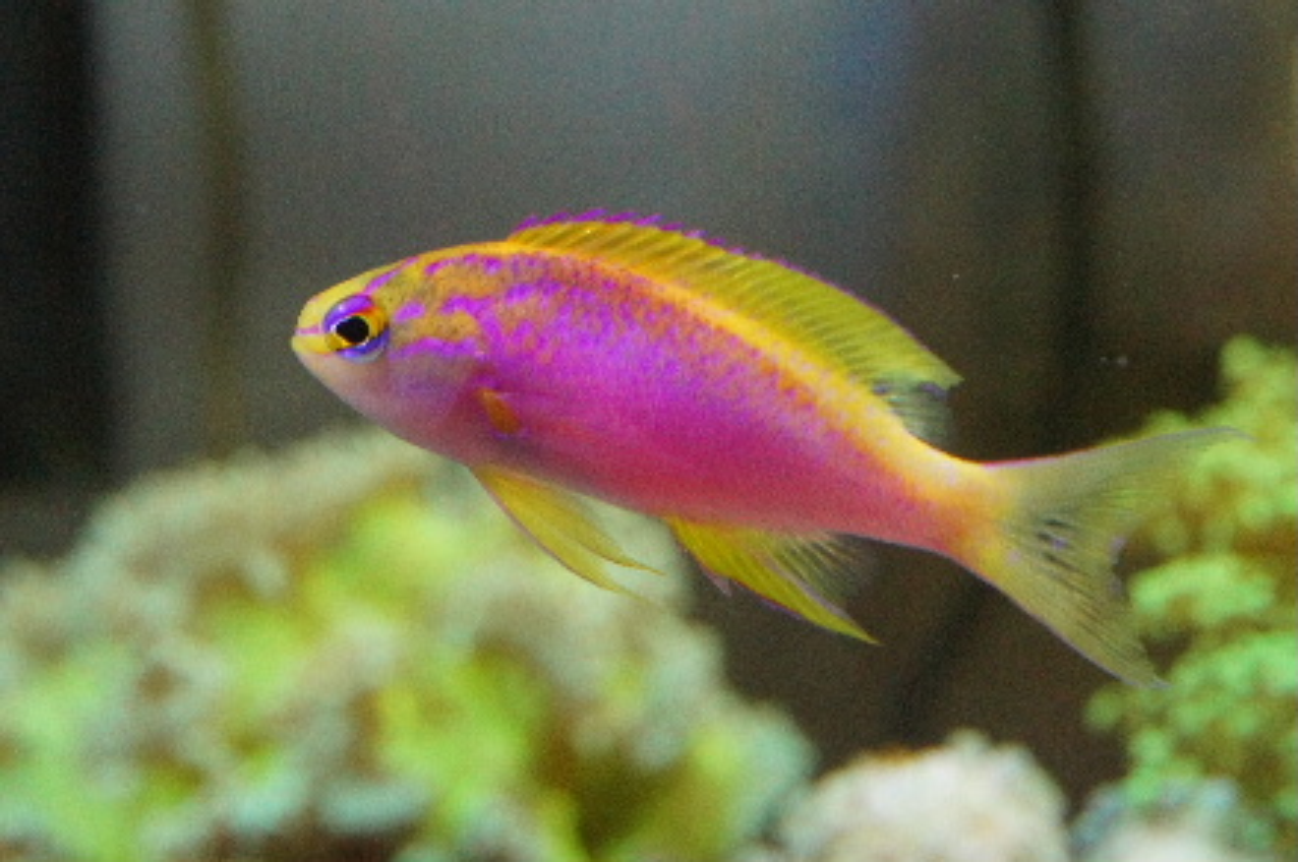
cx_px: 649
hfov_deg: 27.0
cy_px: 431
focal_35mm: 75
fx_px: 2700
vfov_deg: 18.1
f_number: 9
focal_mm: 50
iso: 6400
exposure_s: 1/125
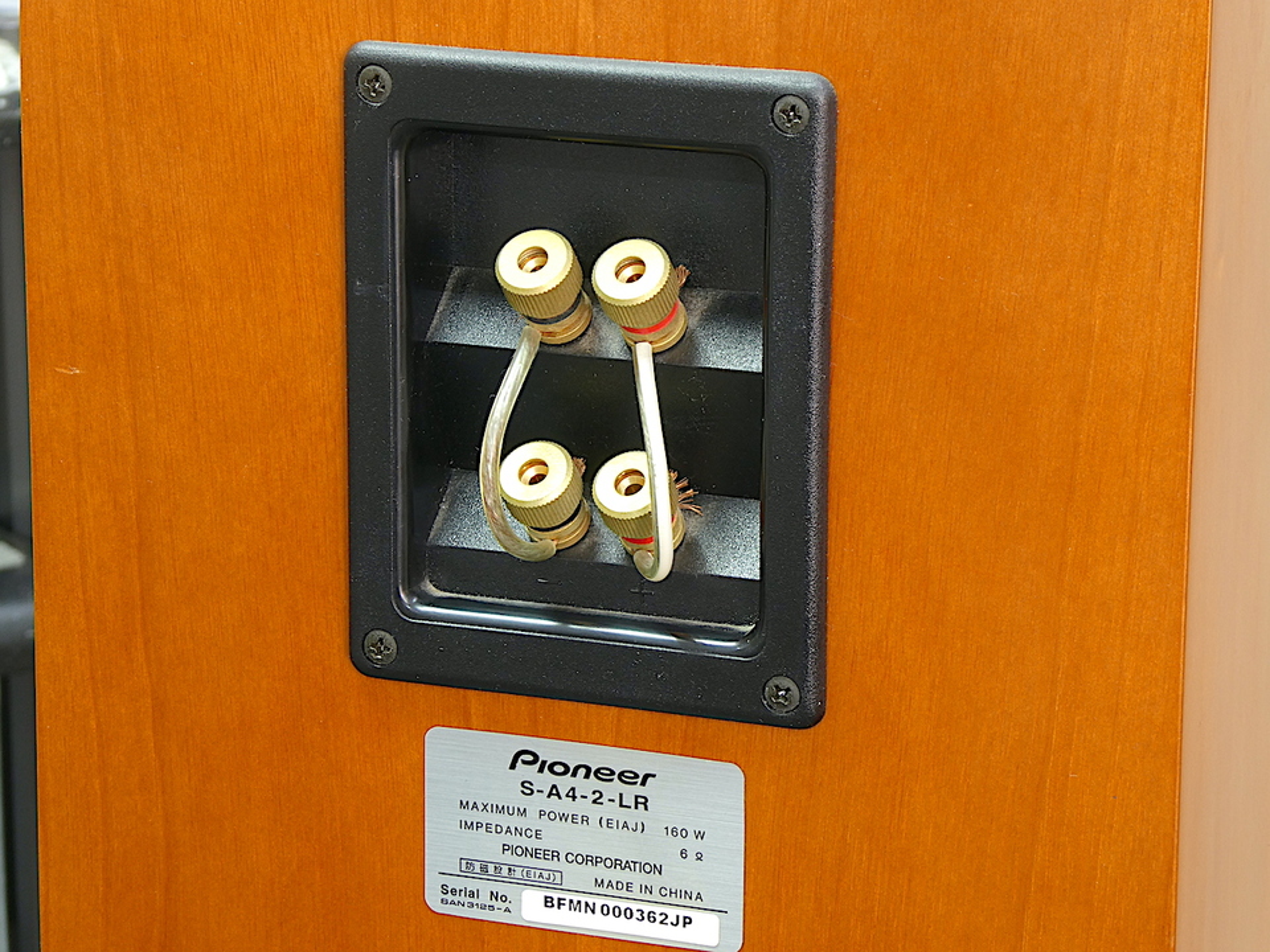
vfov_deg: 12.9
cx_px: 635
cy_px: 476
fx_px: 4219
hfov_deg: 17.1
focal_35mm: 115
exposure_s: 1
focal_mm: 20.6
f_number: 5.1
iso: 100
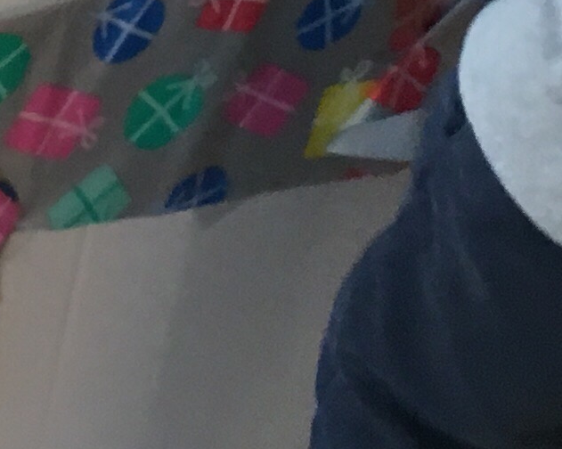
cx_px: -186
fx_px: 3009
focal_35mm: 181
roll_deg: -6.2
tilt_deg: -23.0
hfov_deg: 10.4
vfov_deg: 7.6
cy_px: -809
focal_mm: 4.15
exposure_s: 1/33
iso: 125
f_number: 2.2
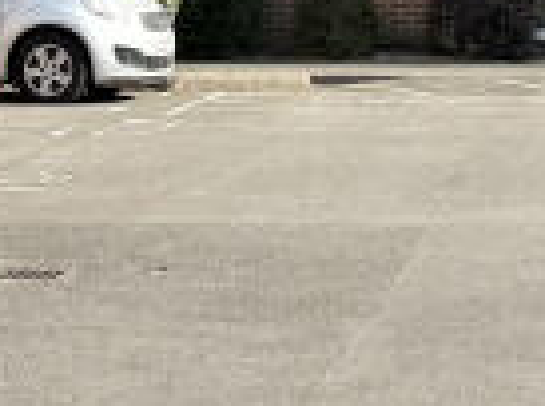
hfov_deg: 11.0
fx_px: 2827
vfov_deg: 7.9
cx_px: 358
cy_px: -314
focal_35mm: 180
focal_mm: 6.76
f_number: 1.78
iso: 80
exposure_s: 1/4405
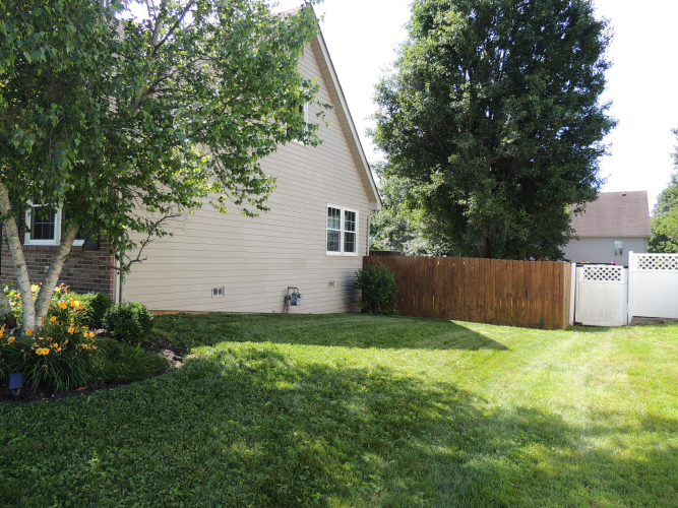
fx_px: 470
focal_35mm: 24
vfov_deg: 56.8
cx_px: 339
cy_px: 254
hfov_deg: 71.6
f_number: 3
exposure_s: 1/400
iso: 100
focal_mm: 4.3
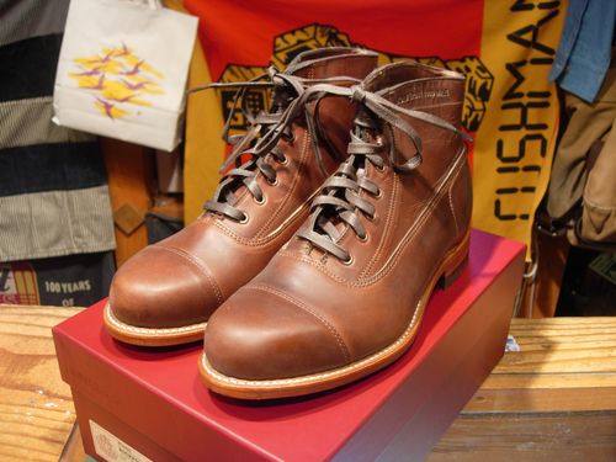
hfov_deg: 49.0
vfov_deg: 37.7
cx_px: 308
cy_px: 231
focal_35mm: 38
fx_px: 676
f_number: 2.8
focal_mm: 7.8
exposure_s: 1/4
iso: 68
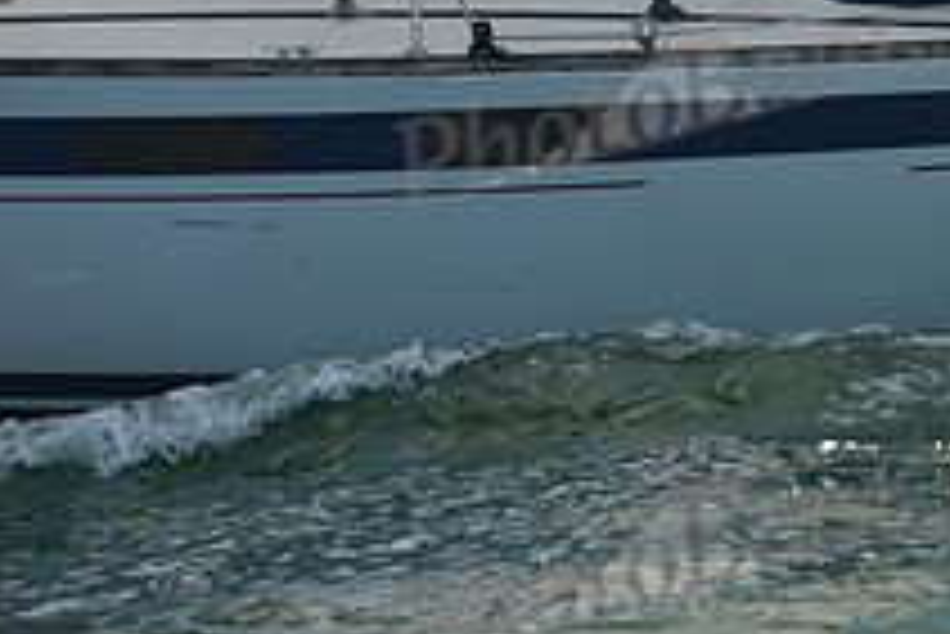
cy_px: -205
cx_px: 1265
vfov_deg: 6.2
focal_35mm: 220
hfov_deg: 9.2
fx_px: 5809
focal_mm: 80
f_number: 5
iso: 250
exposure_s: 1/800
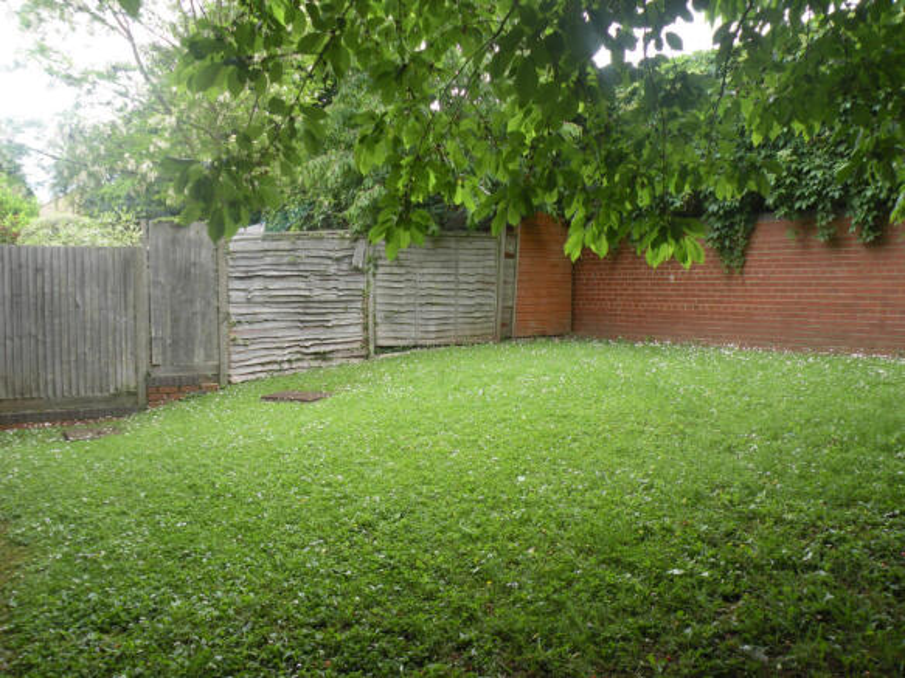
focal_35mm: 33
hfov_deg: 55.4
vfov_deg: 42.9
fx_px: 863
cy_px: 339
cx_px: 452
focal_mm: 5.8
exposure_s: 1/68.5
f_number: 3.5
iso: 64
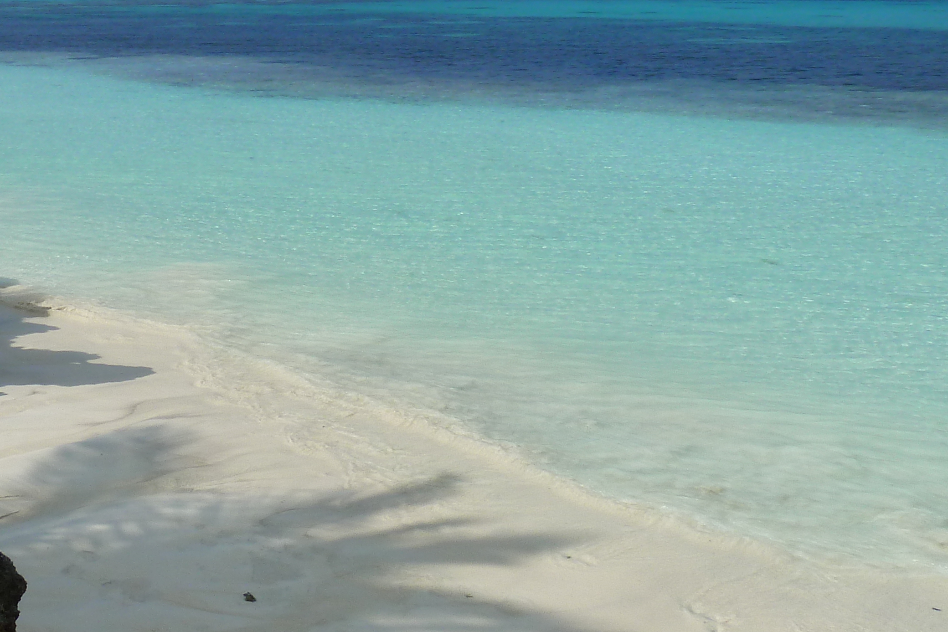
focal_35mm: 50
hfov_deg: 37.5
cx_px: 127
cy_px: 117
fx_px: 1317
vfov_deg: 26.4
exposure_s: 1/640
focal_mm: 4.1
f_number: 5.6
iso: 80
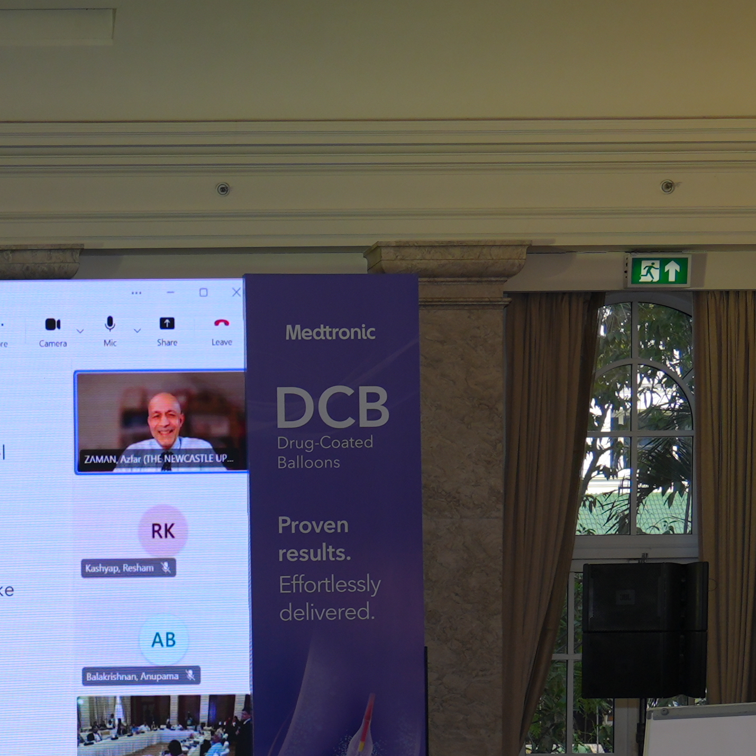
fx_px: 2471
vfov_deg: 16.6
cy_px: 923
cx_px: -167
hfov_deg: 16.6
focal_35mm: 100
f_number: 2.8
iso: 160
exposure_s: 1/250
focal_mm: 24
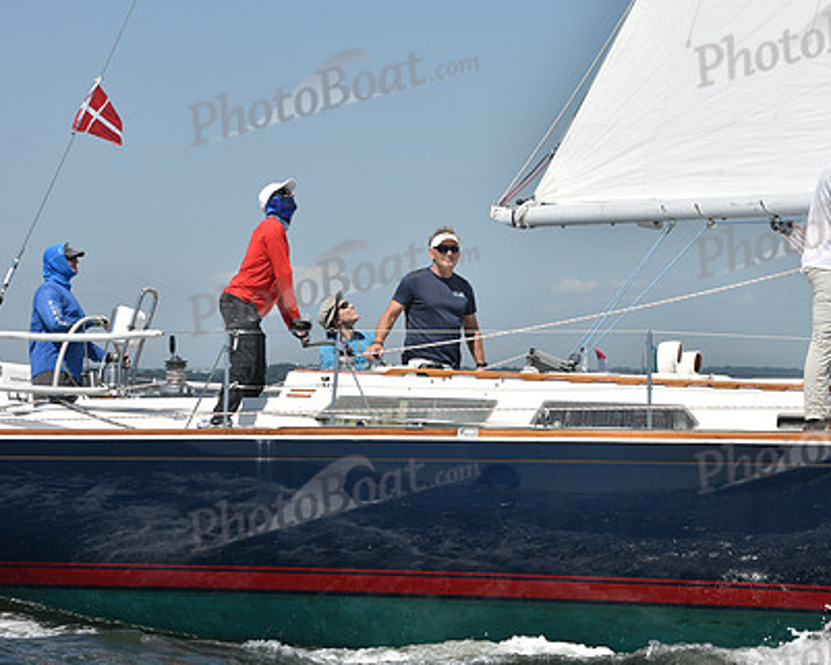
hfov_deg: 14.4
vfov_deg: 11.6
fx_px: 3272
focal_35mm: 133
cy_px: 362
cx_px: 589
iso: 250
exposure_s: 1/1250
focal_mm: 98
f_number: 9
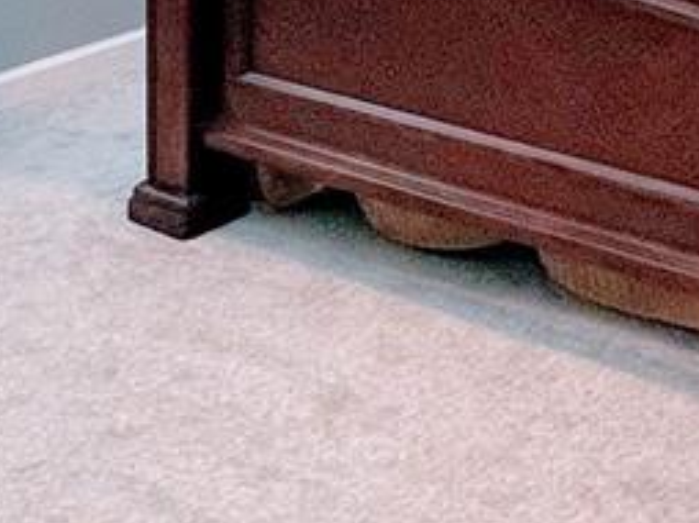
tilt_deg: -4.7
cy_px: -377
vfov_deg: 15.7
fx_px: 1654
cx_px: 597
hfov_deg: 23.4
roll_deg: -0.7
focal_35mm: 82
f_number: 1.8
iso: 125
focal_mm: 1.57
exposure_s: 1/60
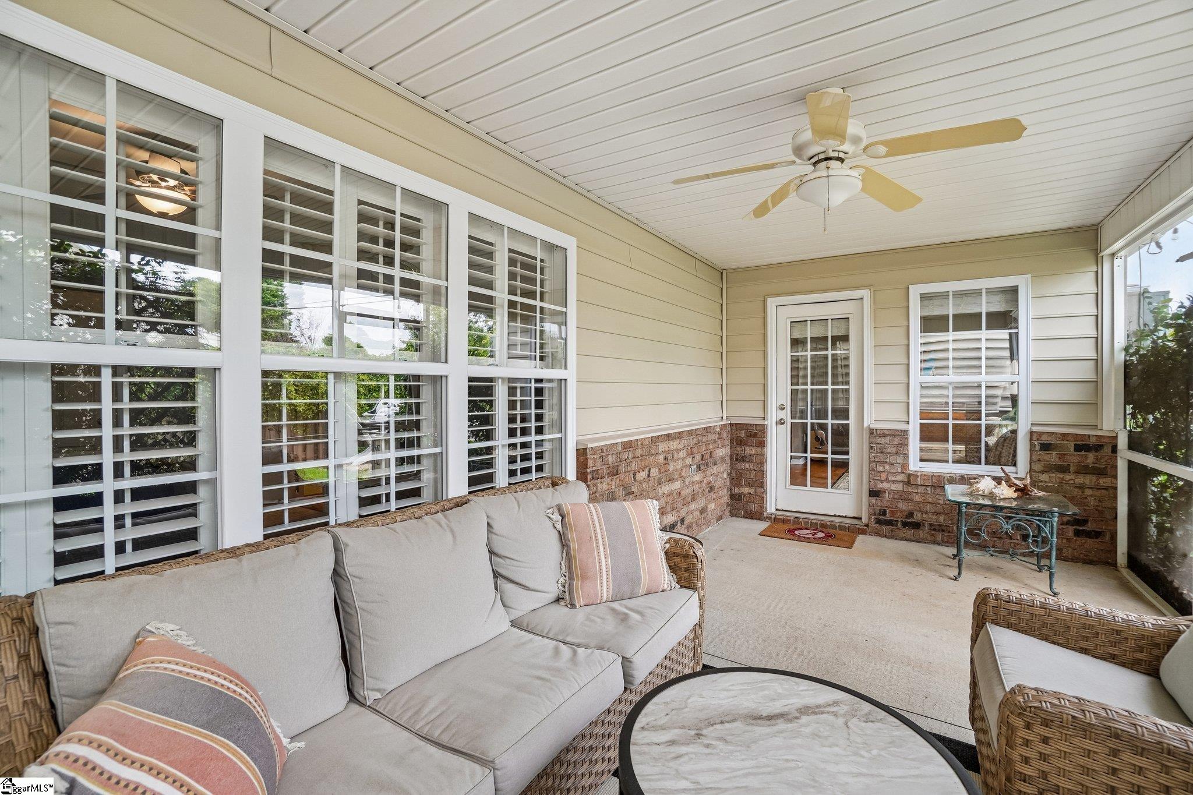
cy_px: 398
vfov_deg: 77.3
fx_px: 497
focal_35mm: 15
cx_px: 596
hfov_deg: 100.4
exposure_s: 1/30
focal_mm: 10
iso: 250
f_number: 8
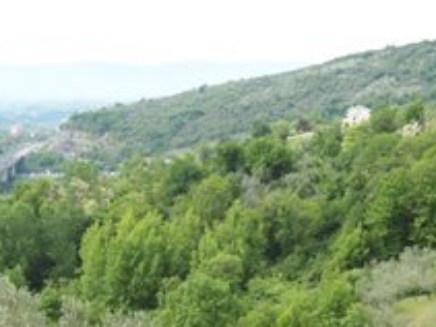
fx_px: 1032
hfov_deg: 23.8
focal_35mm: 82
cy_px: 277
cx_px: 238
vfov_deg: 17.8
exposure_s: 1/511
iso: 80
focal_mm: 6
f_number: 2.7
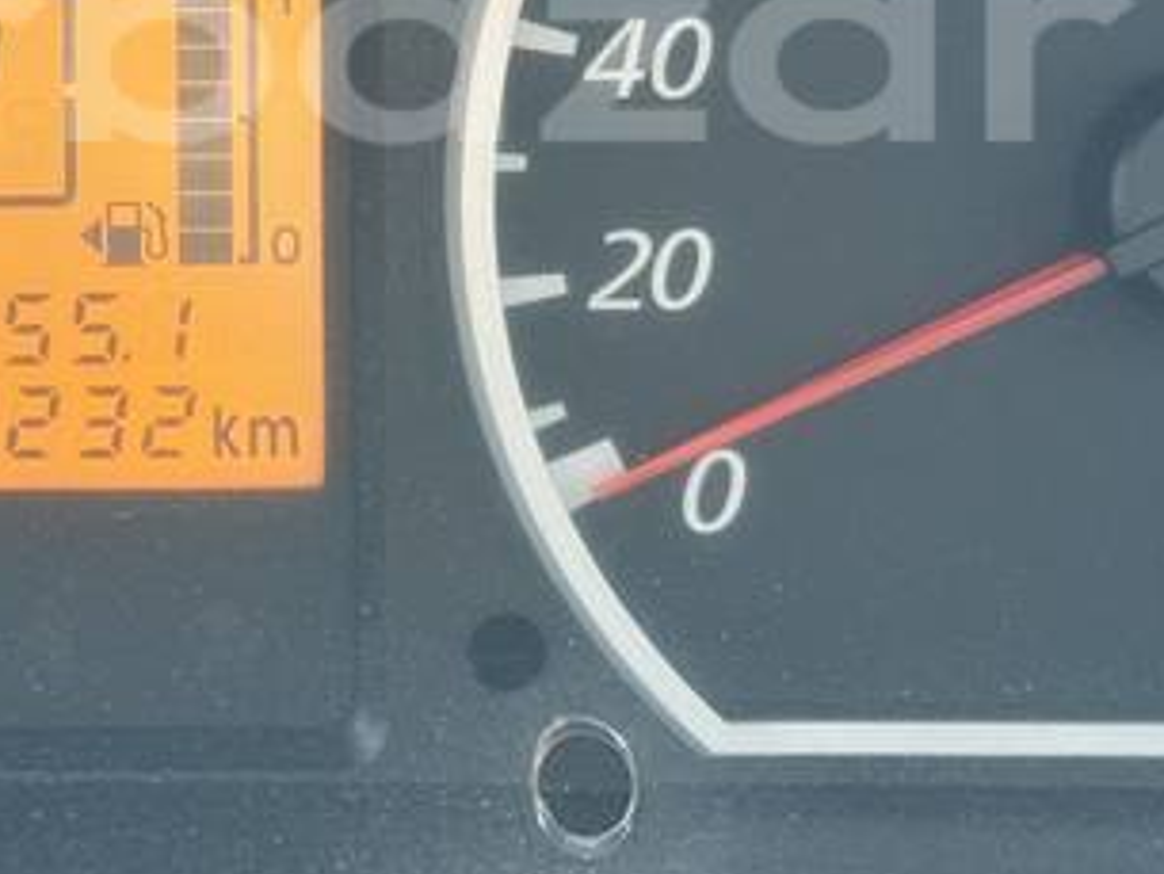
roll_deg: +2.3
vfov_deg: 11.7
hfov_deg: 15.3
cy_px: 65
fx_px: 4239
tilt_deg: -26.1
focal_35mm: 126
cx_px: -103
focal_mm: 6.76
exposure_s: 1/60
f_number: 1.78
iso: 125
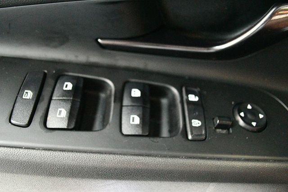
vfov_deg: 39.9
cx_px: 144
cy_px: 96
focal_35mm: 33
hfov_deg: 57.2
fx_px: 264
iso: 12800
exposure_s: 1/40
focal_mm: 22
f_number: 4
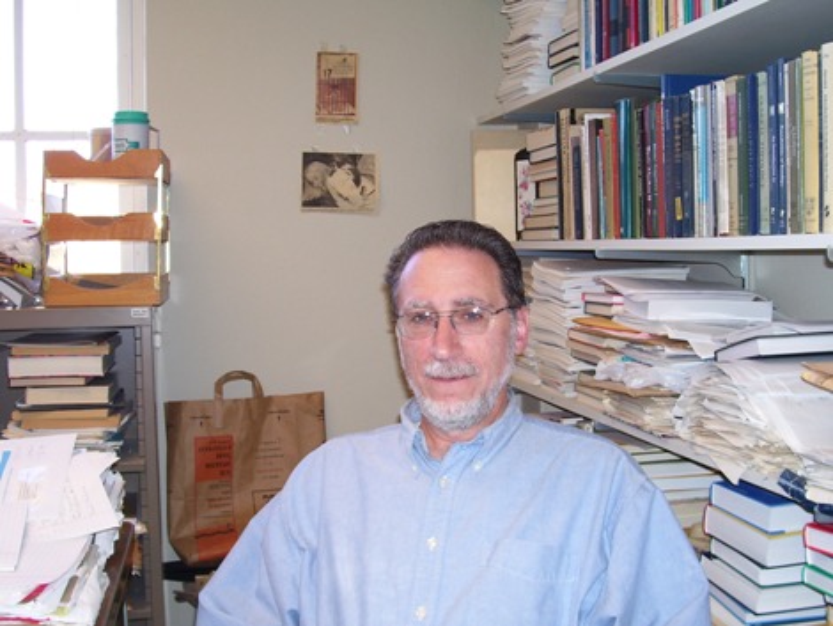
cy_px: 313
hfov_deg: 44.8
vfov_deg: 34.4
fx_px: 1011
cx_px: 416
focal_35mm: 42
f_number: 3
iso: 80
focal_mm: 7
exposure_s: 1/60
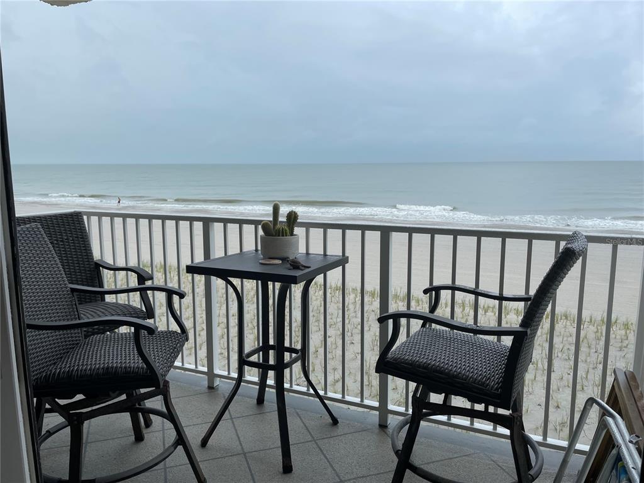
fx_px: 484
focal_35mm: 26
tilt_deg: -9.1
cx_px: 322
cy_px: 242
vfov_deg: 53.1
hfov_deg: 67.3
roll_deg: +1.1
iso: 32
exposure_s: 1/868
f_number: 1.6
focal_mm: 4.2
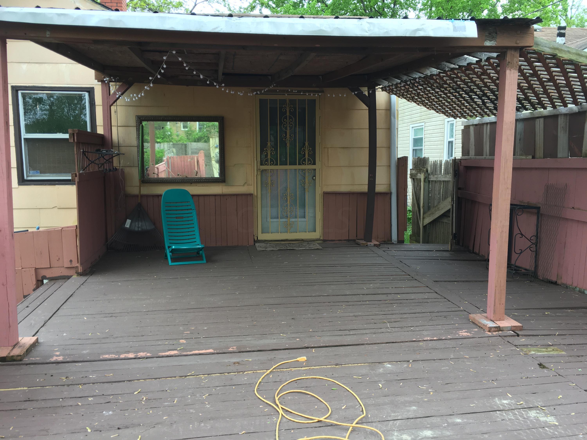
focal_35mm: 29
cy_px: 220
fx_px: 492
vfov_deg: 48.2
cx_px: 294
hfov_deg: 61.7
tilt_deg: -3.8
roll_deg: -1.3
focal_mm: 4.15
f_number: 2.2
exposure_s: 1/120
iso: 32
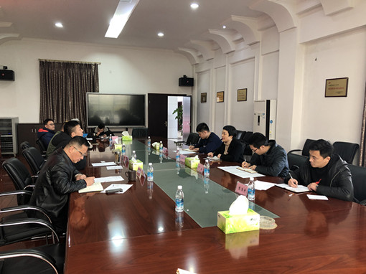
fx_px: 296
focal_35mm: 28
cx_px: 183
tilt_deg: -6.2
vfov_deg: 49.7
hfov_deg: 63.5
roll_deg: -0.5
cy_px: 137
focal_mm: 3.99
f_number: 1.8
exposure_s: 1/17
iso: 40
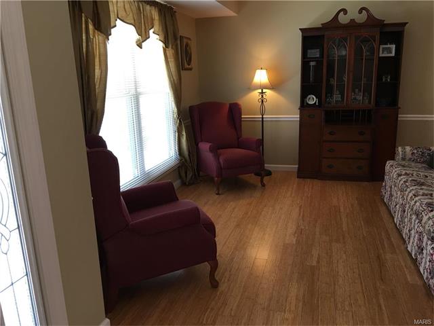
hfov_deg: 61.7
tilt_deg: -12.5
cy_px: 163
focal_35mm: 29
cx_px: 217
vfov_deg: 48.2
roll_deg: +1.7
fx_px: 364
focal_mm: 4.15
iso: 25
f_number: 2.2
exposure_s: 1/15
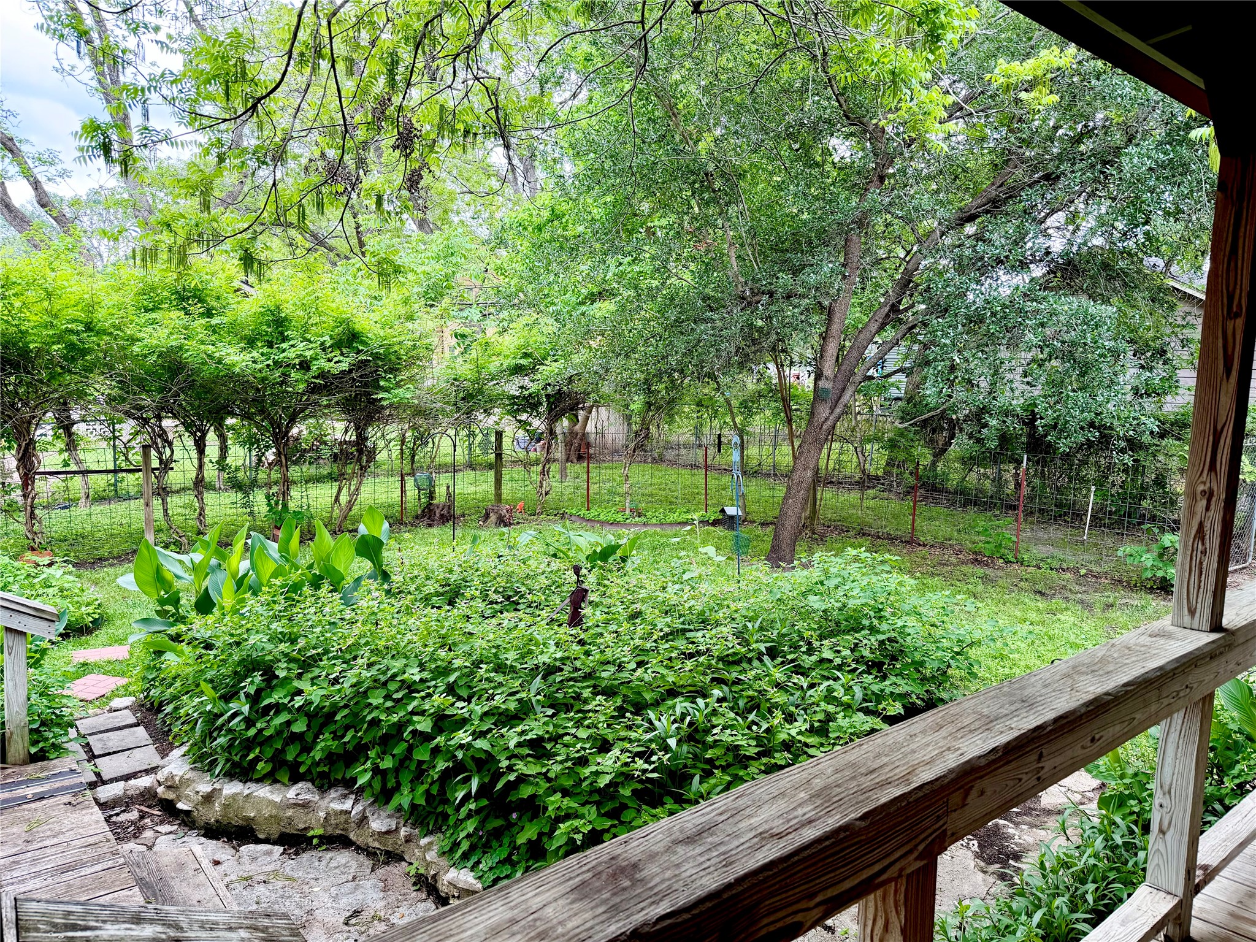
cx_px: 628
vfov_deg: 56.8
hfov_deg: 71.6
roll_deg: -1.9
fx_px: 871
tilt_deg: -6.7
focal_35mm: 24
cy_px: 471
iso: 80
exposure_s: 1/227
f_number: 1.78
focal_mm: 6.76
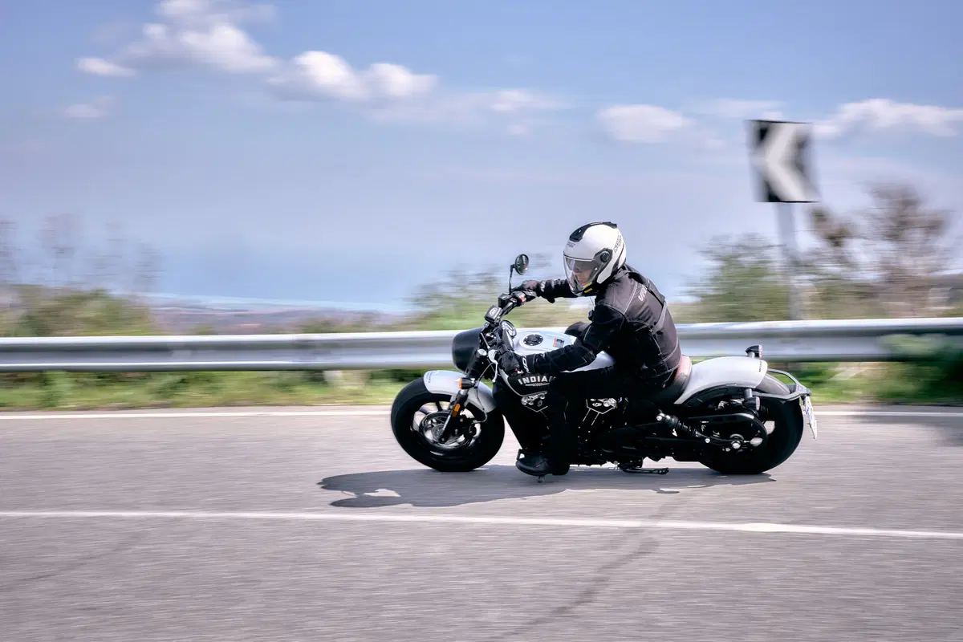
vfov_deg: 29.9
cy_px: 321
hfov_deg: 43.6
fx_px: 1204
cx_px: 482
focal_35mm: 45
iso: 200
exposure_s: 1/125
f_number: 14
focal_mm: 30.2
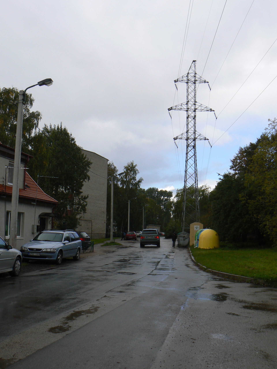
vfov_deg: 51.4
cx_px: 138
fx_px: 384
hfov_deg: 39.7
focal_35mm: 36
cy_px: 184
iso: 80
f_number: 5.6
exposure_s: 1/400
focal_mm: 6
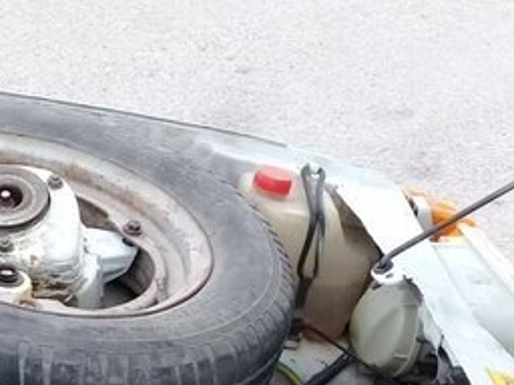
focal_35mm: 80
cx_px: 58
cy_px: 442
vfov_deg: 17.7
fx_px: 1188
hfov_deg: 23.8
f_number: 2.2
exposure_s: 1/100
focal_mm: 3.3
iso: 64
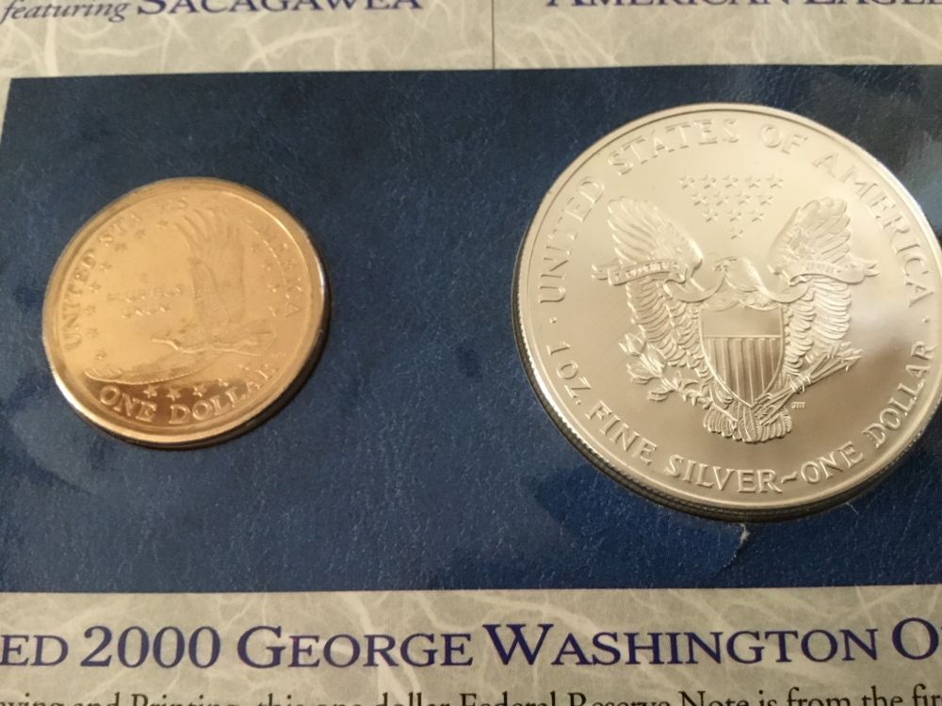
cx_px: 471
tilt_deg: -74.0
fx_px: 844
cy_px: 353
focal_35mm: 31
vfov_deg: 45.4
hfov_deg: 58.4
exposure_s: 1/30
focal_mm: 3.3
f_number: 2.4
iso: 200
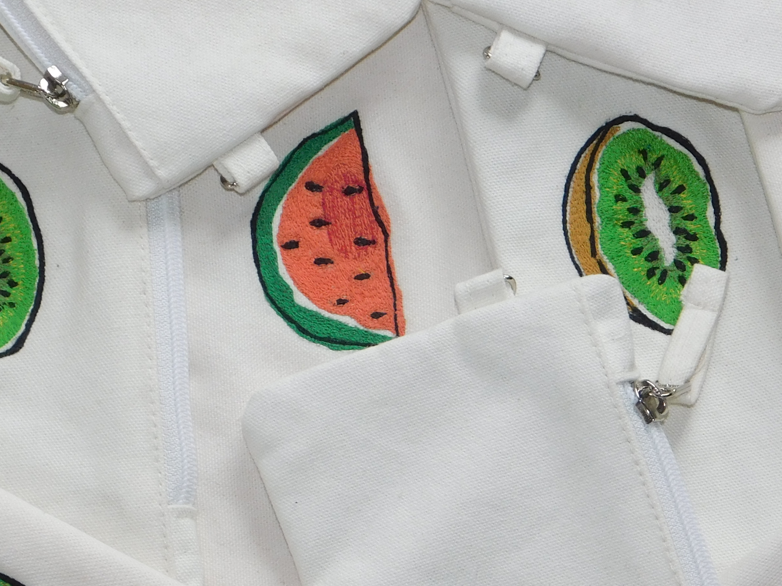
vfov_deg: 9.6
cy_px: 313
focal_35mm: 154
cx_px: 421
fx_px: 3479
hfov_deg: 12.8
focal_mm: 14.2
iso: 140
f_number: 4.4
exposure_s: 1/60
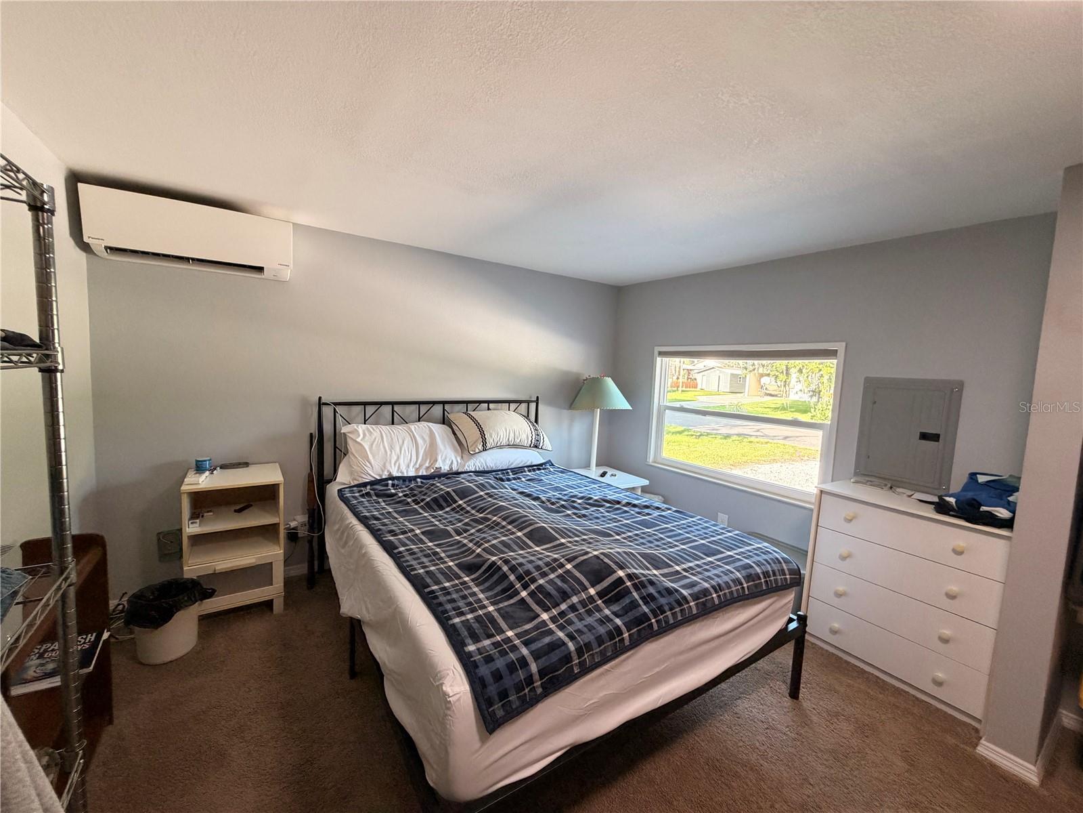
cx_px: 542
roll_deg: -0.6
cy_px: 406
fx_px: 438
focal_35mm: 14
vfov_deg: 85.7
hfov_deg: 102.1
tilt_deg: -5.8
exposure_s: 1/60
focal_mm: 2.22
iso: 200
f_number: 2.2
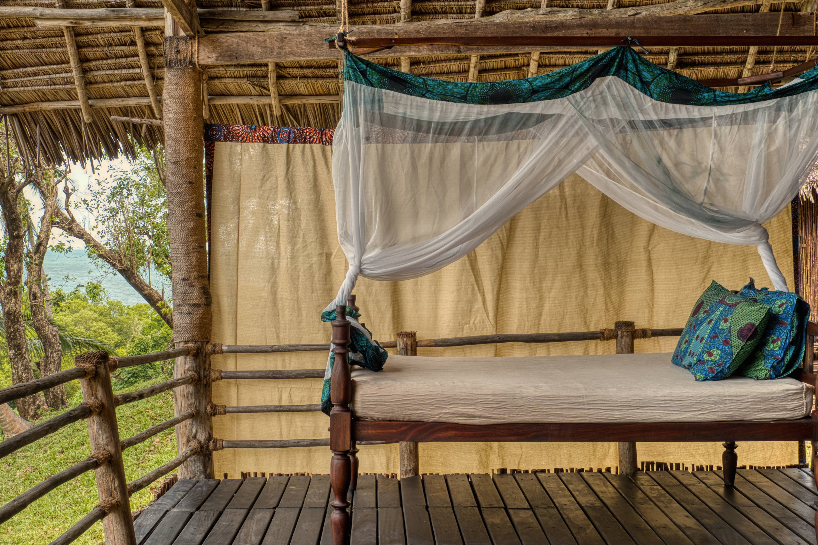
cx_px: 373
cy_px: 240
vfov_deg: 34.2
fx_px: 886
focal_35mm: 39
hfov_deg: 49.5
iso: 100
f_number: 14
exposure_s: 1/10
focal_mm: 24
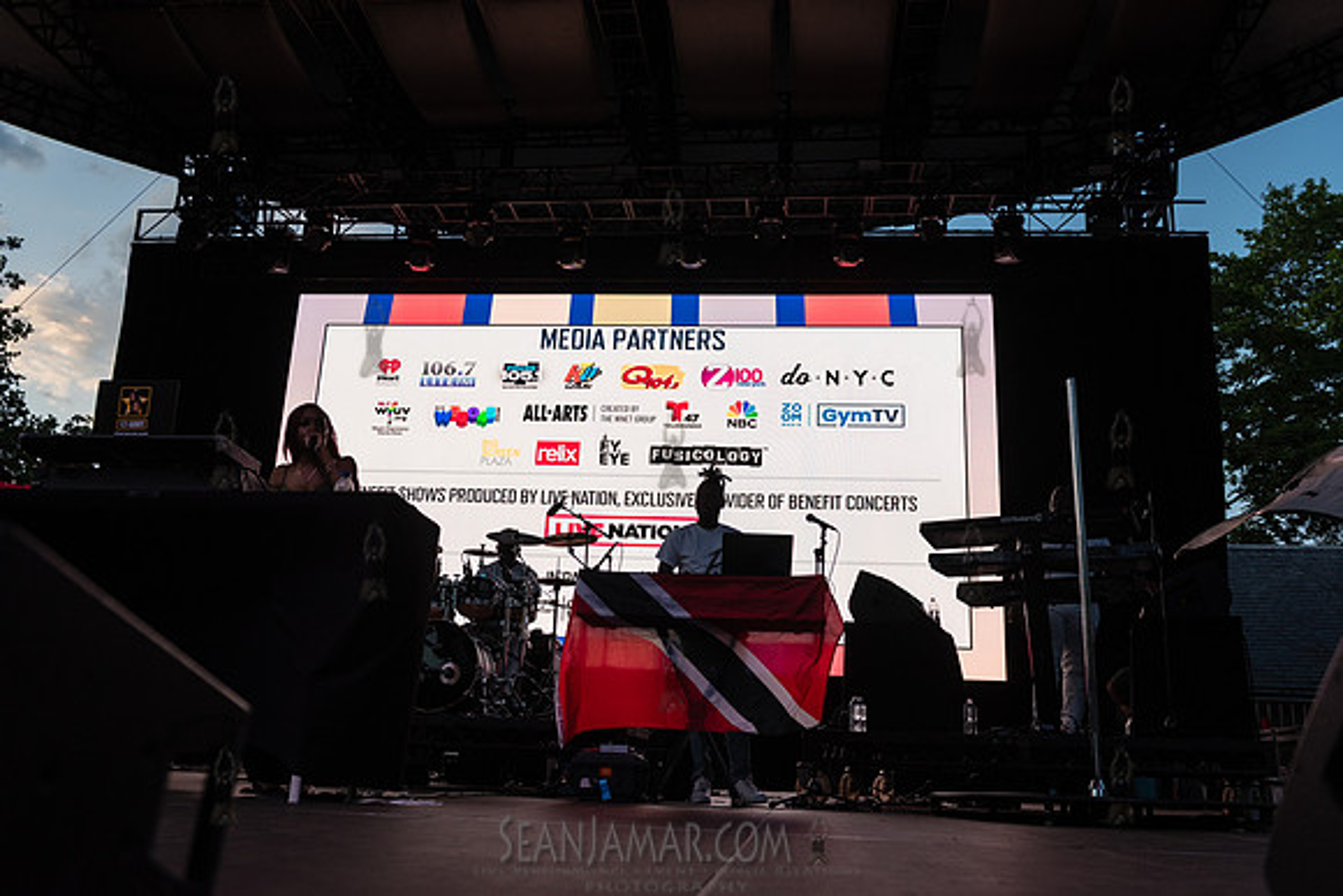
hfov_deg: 60.3
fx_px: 1157
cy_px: 448
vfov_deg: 42.3
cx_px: 672
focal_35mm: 31
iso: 1000
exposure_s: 1/1250
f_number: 3.5
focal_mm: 31
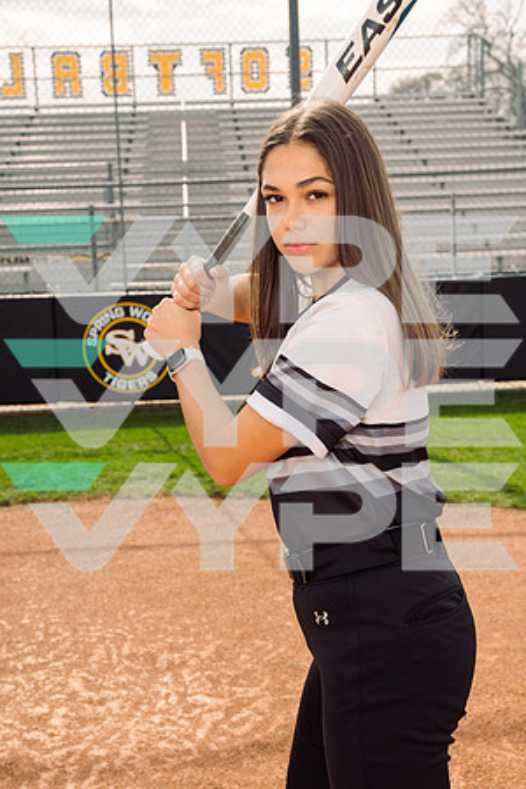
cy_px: 394
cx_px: 263
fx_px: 1118
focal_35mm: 51
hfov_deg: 26.5
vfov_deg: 38.9
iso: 125
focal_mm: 51
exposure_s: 1/200
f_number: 8
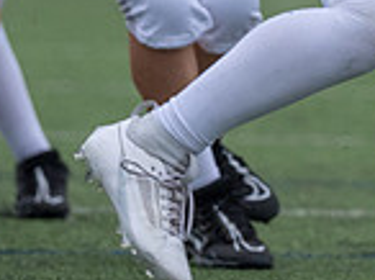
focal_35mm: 943
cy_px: -38
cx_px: 415
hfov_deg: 2.1
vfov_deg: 1.6
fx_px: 10199
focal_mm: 143
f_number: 2.8
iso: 640
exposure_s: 1/1250
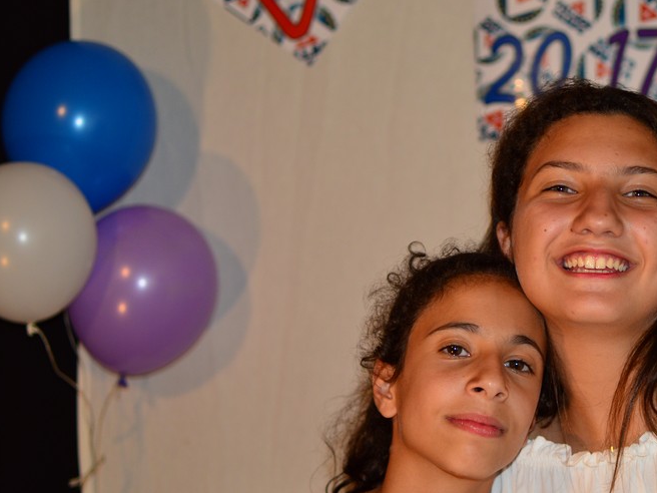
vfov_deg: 18.7
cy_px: 291
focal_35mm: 79
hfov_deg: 24.6
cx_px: 470
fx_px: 1495
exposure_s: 1/60
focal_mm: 35
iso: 200
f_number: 1.8
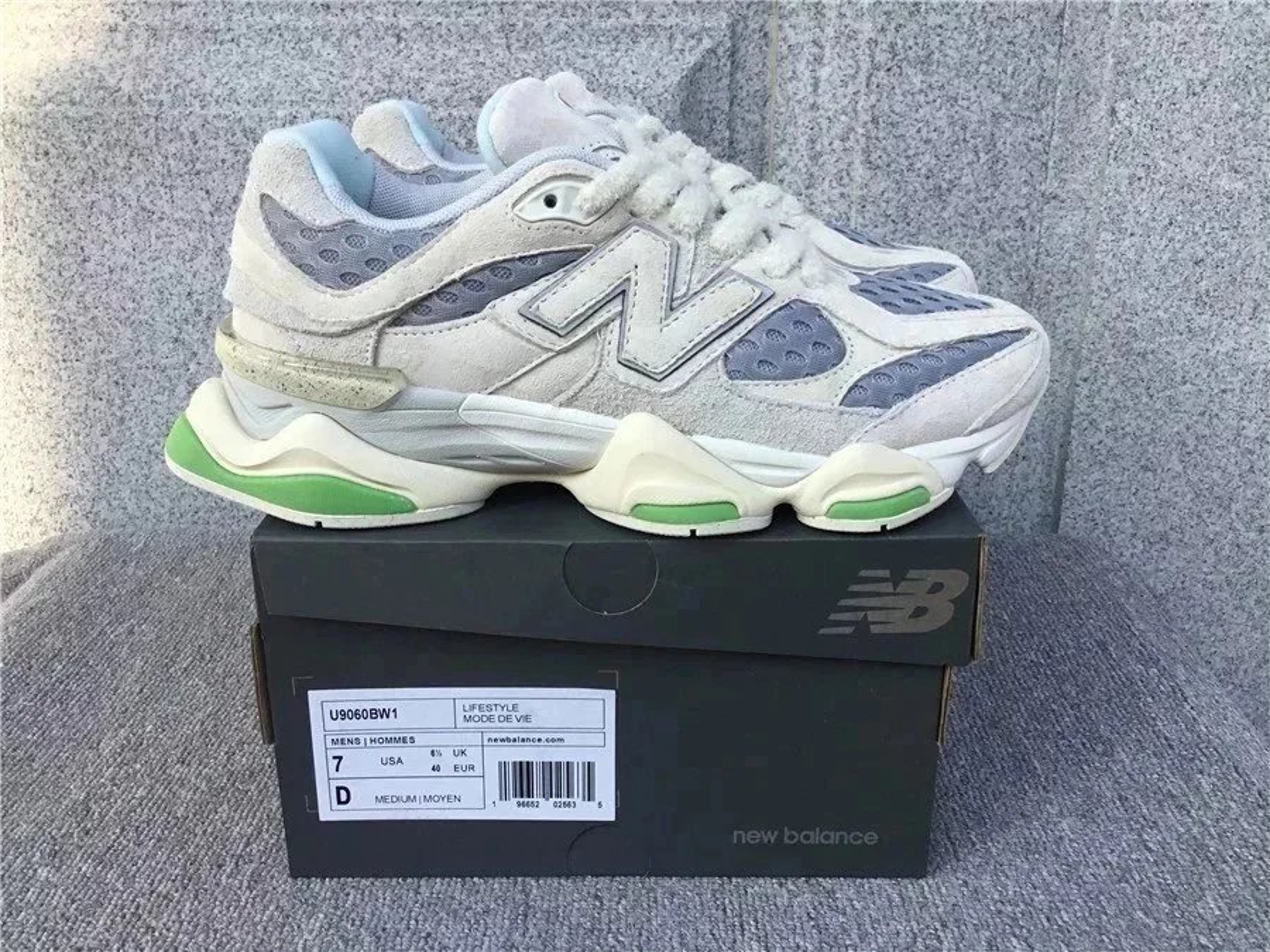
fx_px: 1137
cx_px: 635
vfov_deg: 45.4
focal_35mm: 31
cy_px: 476
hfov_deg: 58.4
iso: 25
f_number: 2.4
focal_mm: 3.3
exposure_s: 1/377
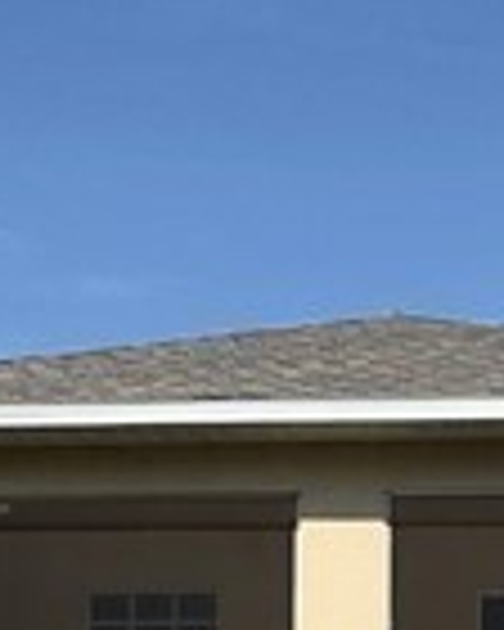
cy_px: 621
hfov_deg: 15.0
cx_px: 549
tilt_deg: +6.6
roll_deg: -0.2
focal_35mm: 100
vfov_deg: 18.7
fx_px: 1865
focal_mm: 2.22
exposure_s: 1/3040
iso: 50
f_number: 2.2
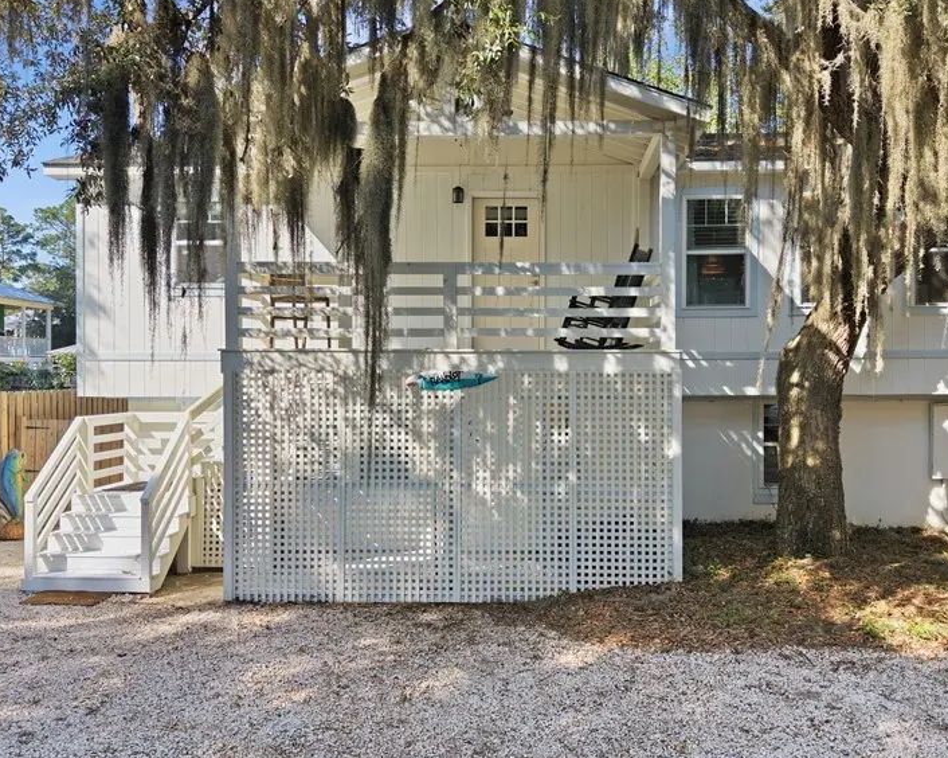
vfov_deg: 43.3
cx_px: 513
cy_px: 382
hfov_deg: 52.8
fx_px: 953
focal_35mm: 34
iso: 100
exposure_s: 1/400
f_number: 1.8
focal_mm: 8.7
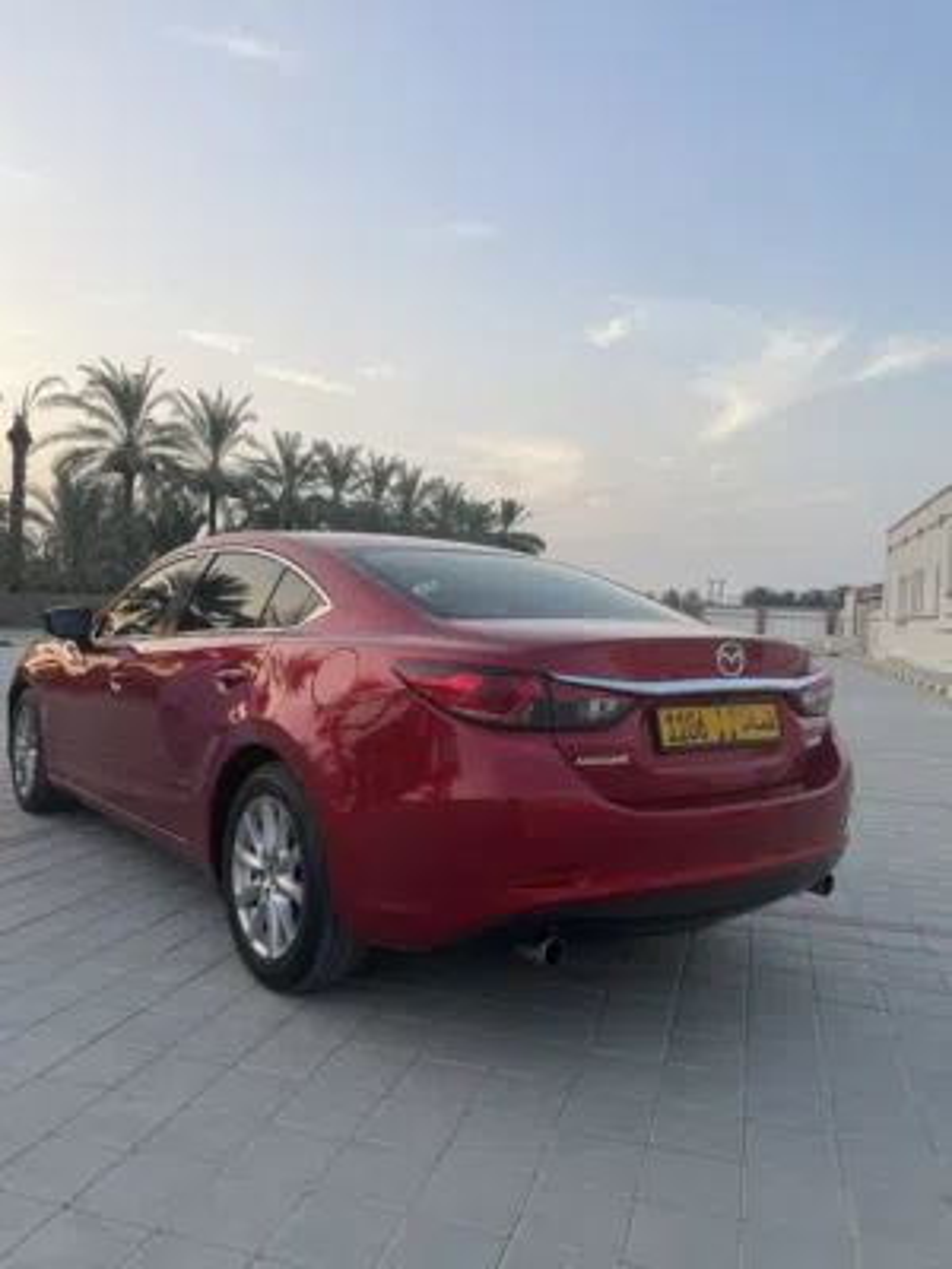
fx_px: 953
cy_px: 634
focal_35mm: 26
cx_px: 476
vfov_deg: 67.3
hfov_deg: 53.1
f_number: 1.6
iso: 32
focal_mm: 4.2
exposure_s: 1/361
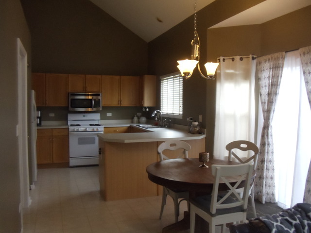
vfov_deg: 32.9
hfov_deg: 42.9
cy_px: 116
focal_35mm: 44
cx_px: 156
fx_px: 395
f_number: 3.5
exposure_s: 1/60
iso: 400
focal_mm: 6
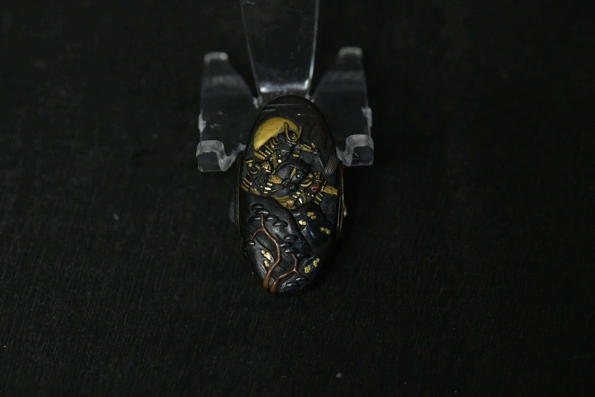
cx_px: 298
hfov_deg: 19.5
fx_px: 1735
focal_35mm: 105
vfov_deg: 13.0
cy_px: 198
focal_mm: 105
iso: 7200
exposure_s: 1/125
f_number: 10
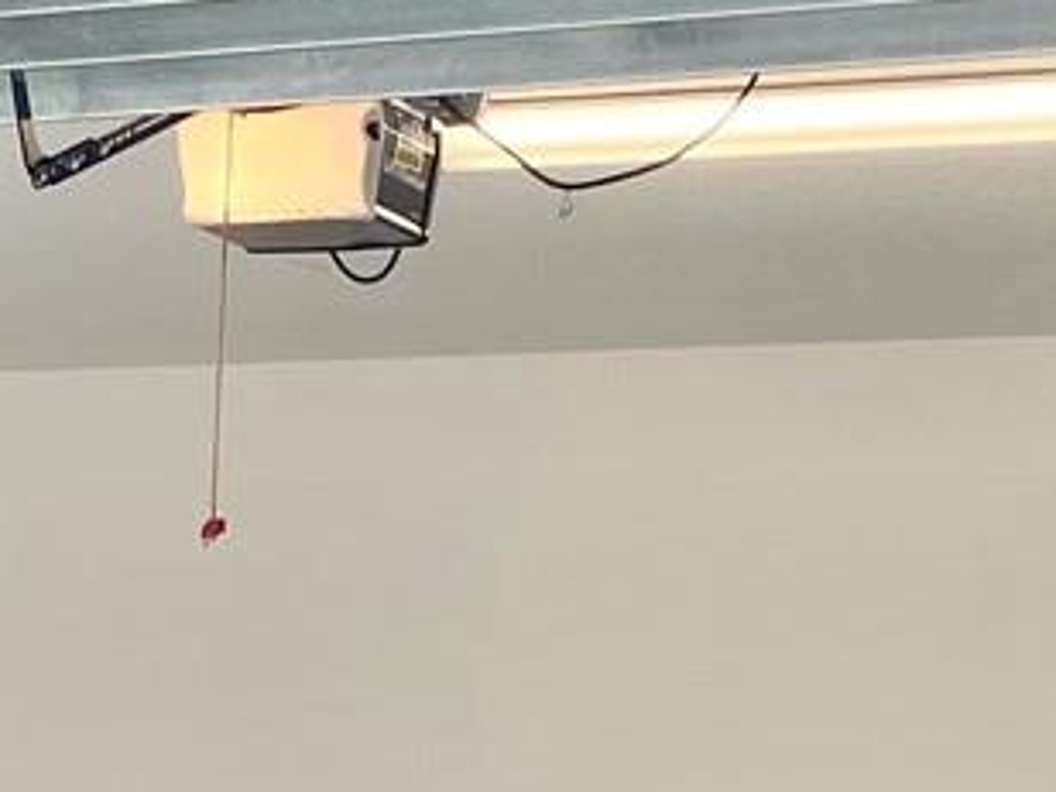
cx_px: -27
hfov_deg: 14.4
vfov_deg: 10.4
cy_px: 1347
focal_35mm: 135
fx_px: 4118
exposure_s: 1/193
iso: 32
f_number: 1.8
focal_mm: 4.25
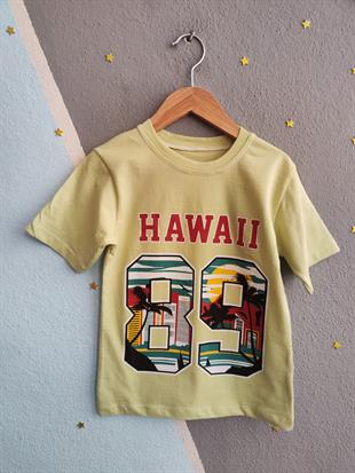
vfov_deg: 71.6
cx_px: 178
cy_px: 236
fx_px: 328
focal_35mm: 24
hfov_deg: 56.8
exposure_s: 1/98.9
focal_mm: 5.59
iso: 400
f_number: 1.88
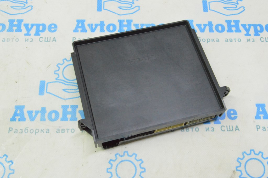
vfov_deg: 29.8
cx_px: 134
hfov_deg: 43.6
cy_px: 89
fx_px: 335
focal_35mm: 45
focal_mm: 30
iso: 6400
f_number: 20
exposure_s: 1/20
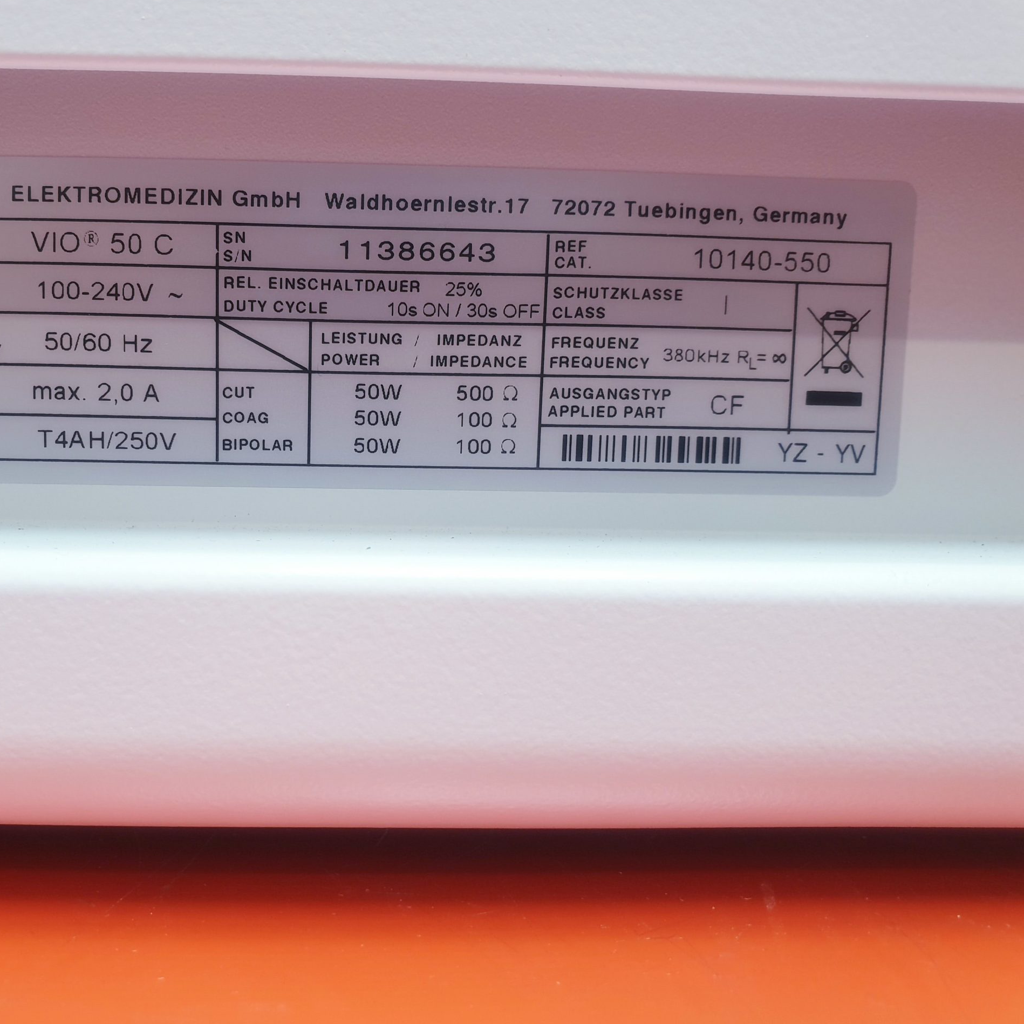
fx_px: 1038
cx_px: 351
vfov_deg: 52.5
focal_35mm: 31
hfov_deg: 51.7
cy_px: 510
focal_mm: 4.3
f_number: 2.4
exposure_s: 1/50
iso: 160
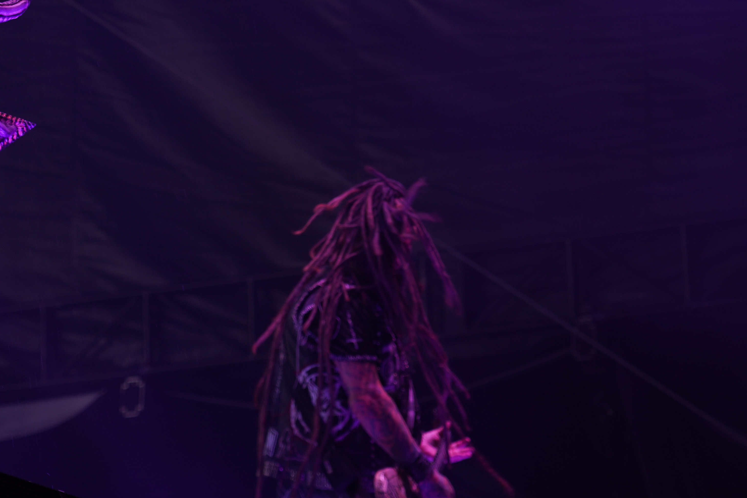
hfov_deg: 11.5
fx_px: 3693
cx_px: 212
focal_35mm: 178
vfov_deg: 7.7
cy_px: 185
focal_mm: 87
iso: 160
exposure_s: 1/100
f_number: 4
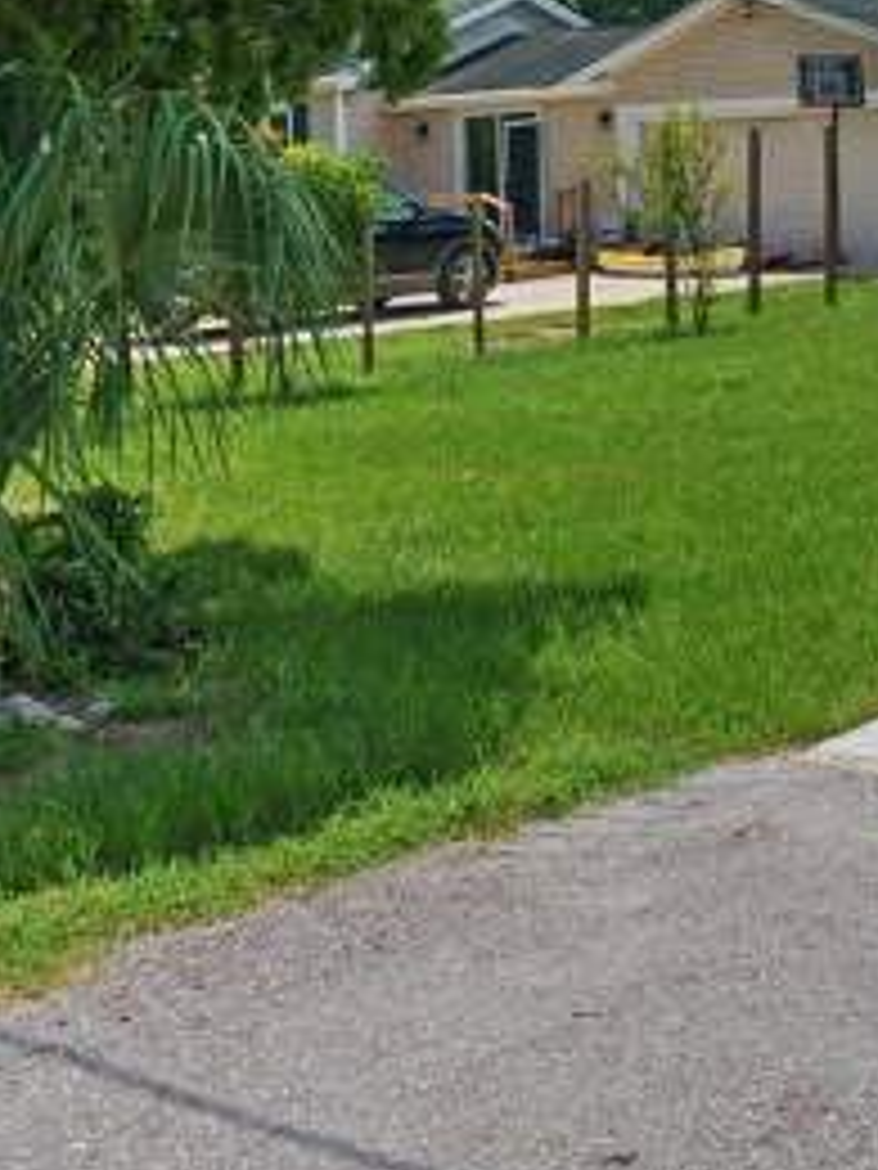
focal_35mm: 62
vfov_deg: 30.5
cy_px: 241
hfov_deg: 22.5
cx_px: 932
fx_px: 2097
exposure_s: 1/320
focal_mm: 14
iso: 640
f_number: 8
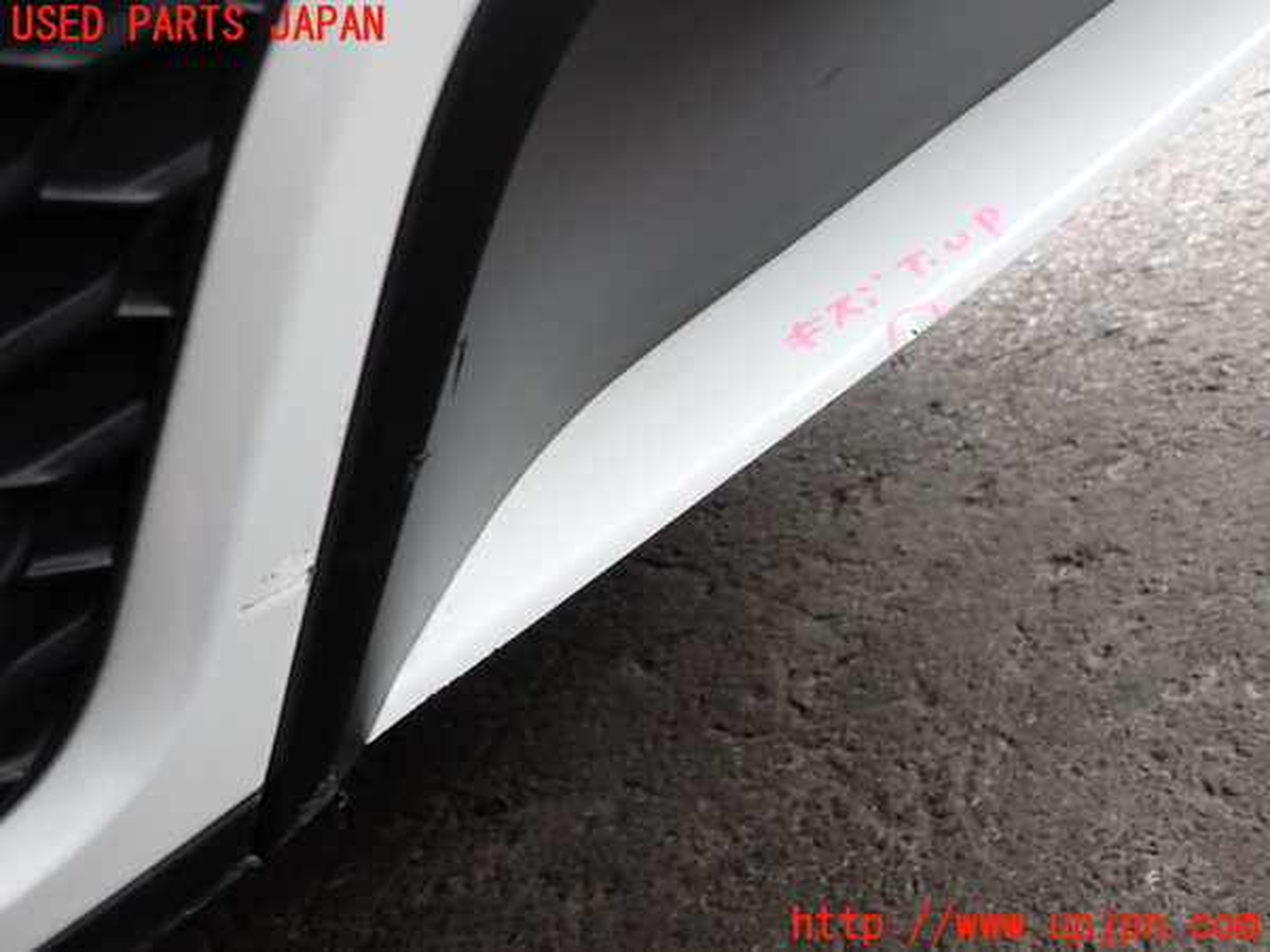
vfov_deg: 46.8
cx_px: 635
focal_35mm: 30
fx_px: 1101
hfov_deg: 60.0
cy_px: 476
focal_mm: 5.4
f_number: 2.3
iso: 200
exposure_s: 1/60
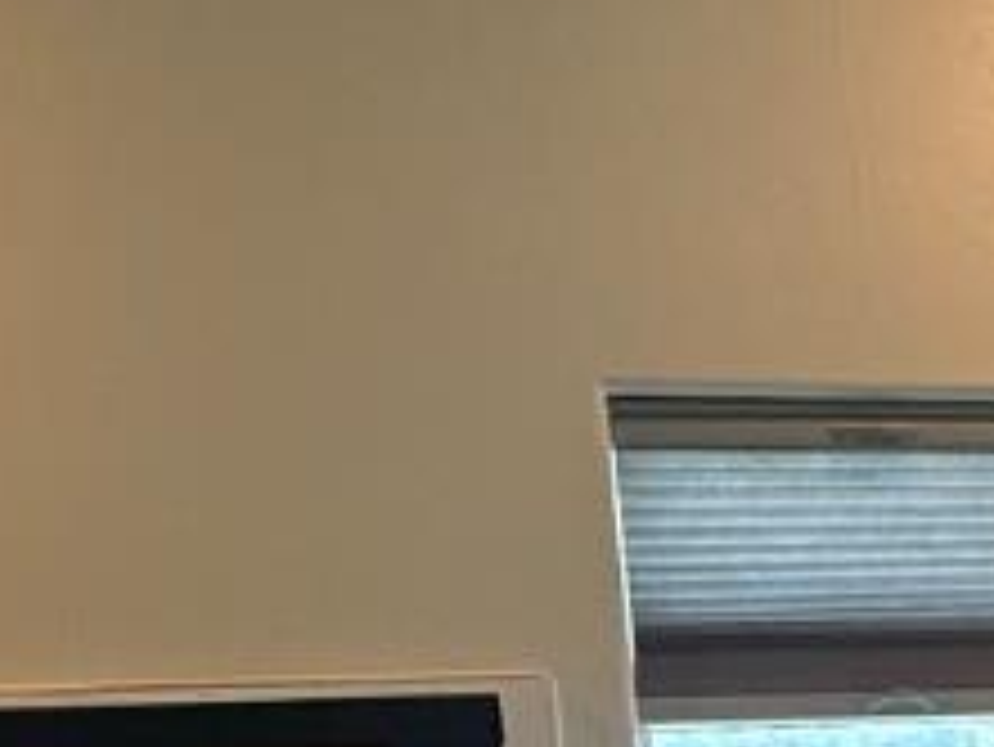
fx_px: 2729
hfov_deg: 18.2
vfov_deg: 14.6
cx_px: 1520
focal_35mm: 95
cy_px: 1087
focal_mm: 2.22
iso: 100
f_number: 2.2
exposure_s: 1/120
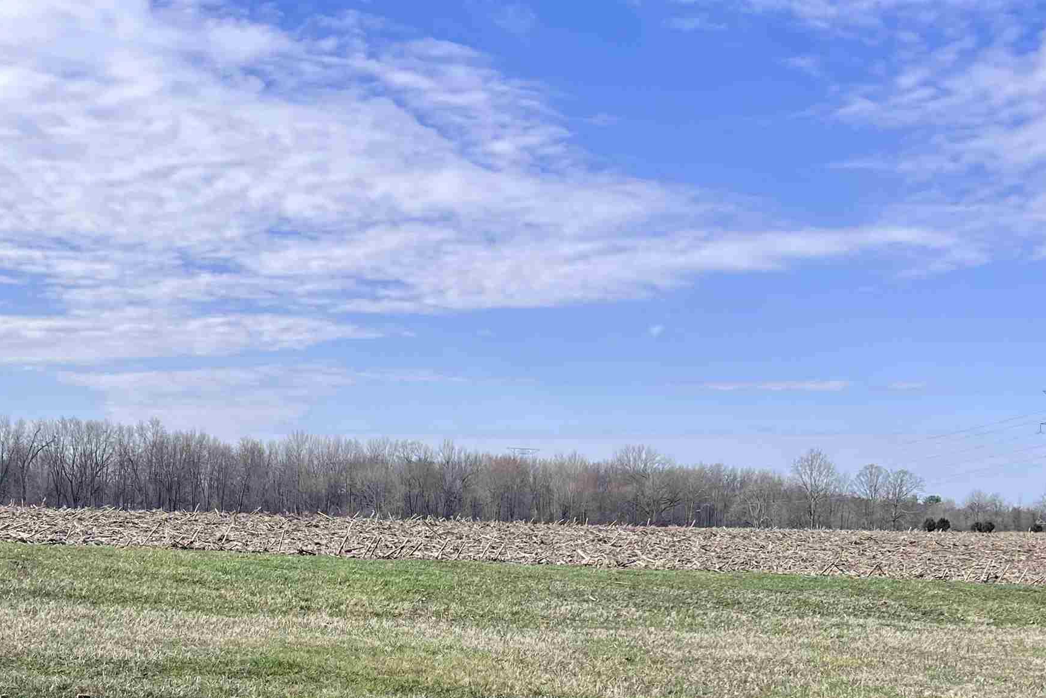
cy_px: 696
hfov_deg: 41.1
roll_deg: -1.1
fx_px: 1395
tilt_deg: -5.9
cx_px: 472
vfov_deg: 26.6
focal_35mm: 48
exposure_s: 1/2994
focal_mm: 5.7
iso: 50
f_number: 1.5
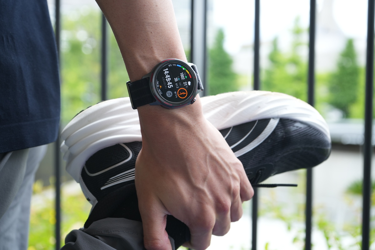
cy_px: 125
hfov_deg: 34.5
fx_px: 604
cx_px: 188
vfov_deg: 23.4
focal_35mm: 58
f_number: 6.3
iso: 250
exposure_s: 1/100
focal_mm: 58
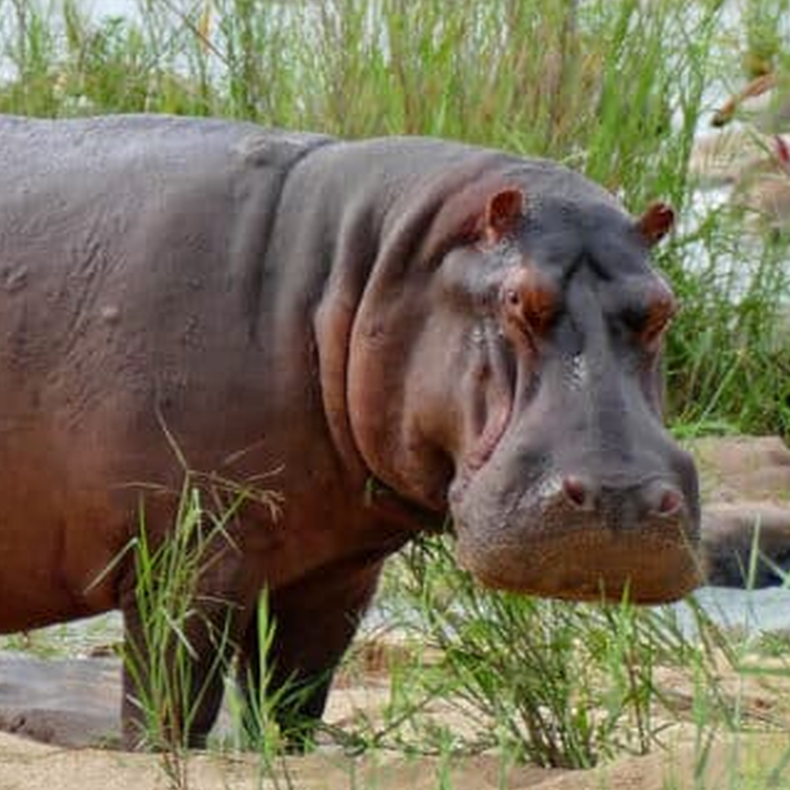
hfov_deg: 1.1
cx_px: 186
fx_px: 42267
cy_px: 292
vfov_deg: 1.1
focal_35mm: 1637
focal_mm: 146
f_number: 4
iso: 125
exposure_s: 1/250
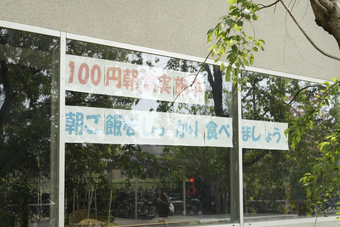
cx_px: 170
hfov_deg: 28.8
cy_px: 114
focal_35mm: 70
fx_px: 661
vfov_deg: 19.5
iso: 500
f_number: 5
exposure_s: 1/400
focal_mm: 70
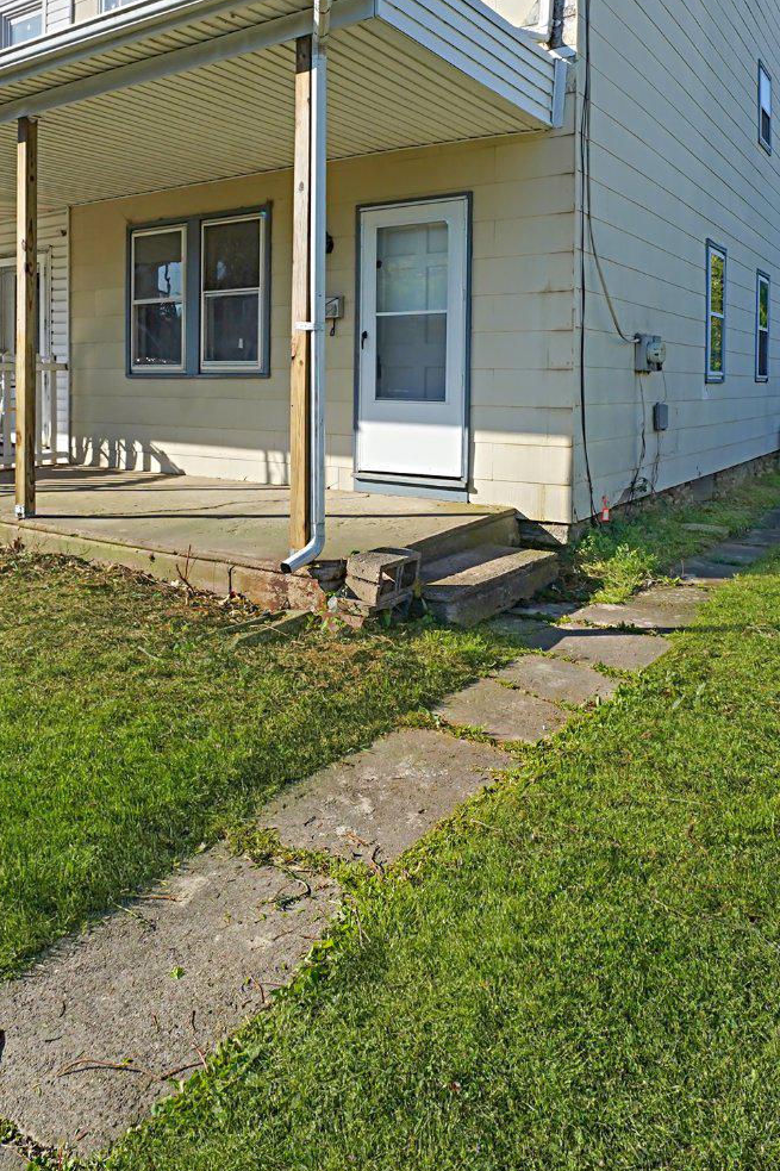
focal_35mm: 25
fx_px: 813
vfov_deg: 69.6
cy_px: 398
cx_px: 418
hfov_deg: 51.2
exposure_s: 1/50
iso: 500
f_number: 9
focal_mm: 12
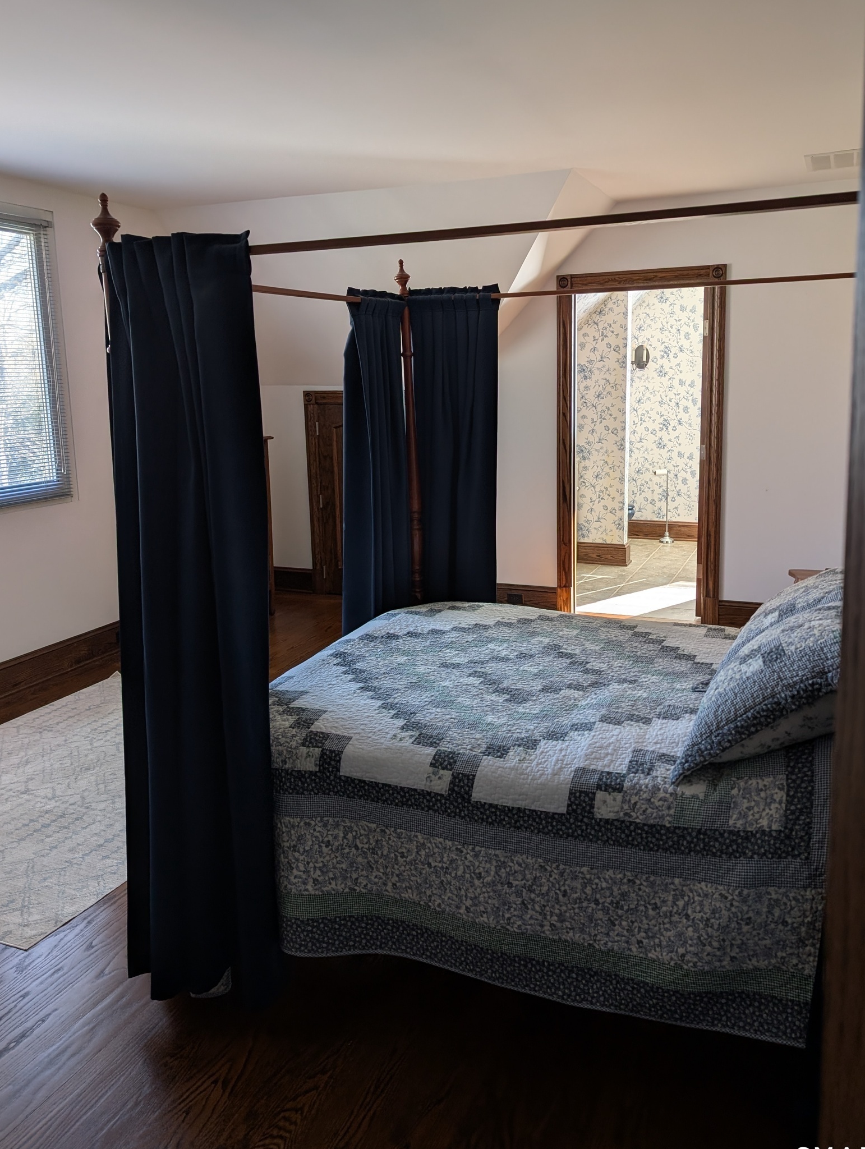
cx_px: 459
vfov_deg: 65.2
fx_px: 897
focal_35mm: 27
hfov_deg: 51.4
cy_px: 531
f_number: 1.68
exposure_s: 1/51.1
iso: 45
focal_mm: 6.9
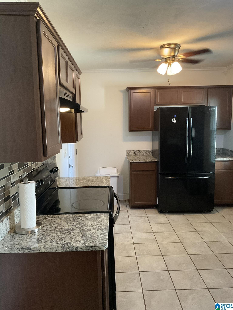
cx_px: 116
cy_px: 155
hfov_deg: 48.2
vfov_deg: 61.7
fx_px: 260
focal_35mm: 29
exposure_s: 1/40
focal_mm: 3
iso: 200
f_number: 1.8
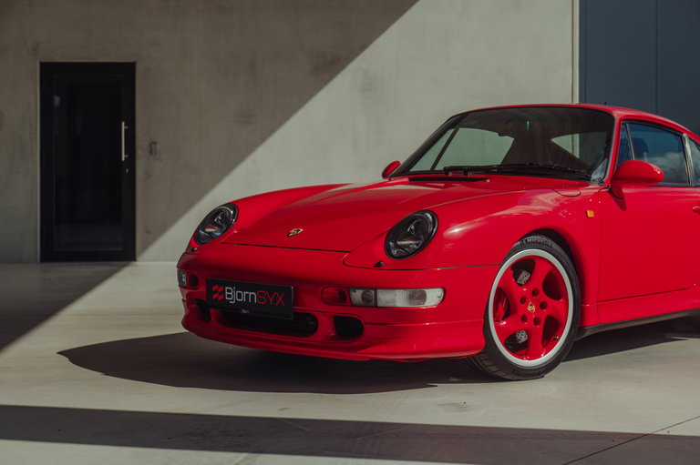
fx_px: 1127
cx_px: 350
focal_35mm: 58
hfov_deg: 34.5
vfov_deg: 23.3
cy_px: 232
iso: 100
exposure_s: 1/640
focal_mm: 58
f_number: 4
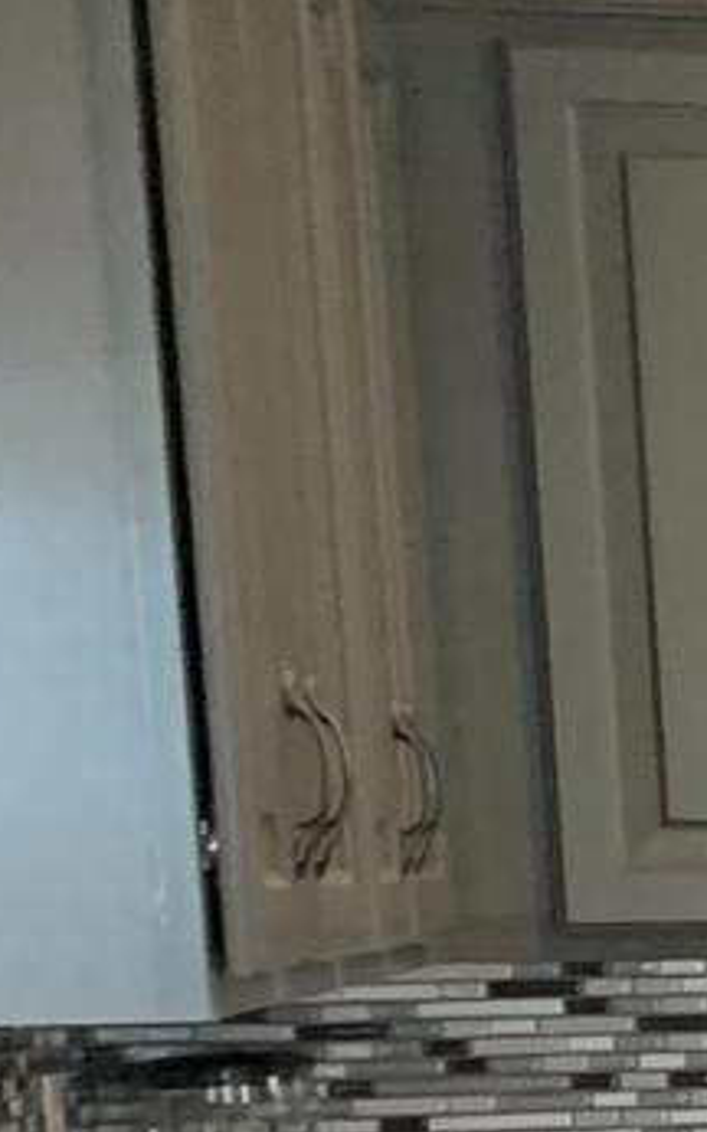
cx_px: 2700
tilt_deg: -7.6
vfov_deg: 12.3
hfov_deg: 6.6
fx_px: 5029
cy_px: 1669
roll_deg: +0.9
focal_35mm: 163
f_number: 1.8
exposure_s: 1/60
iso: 200
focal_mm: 4.25
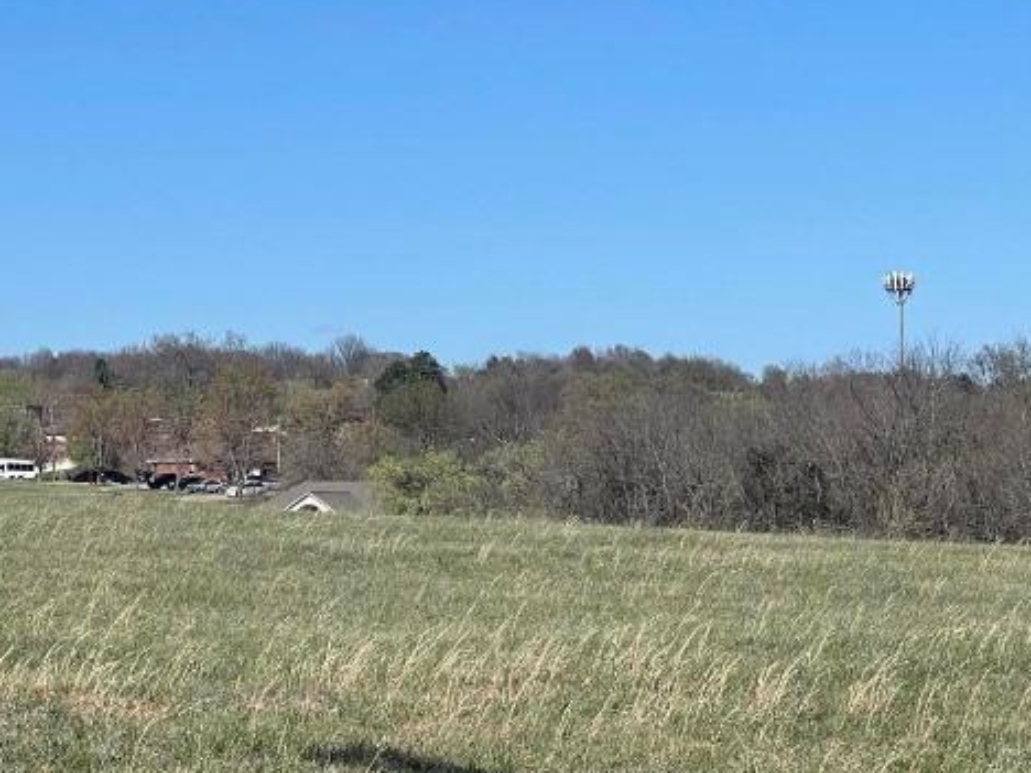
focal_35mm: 140
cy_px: 359
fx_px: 4170
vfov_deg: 10.6
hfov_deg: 14.0
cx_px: 121
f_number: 2.2
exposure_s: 1/1597
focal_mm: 7.5
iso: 20
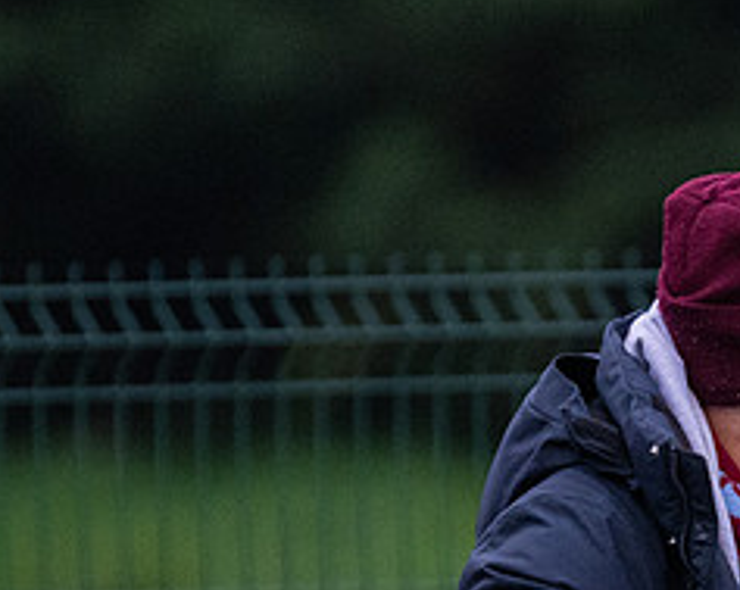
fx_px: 29268
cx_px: 831
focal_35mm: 1338
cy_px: 588
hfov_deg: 1.4
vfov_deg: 1.2
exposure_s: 1/1600
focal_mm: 300
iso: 1600
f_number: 2.8
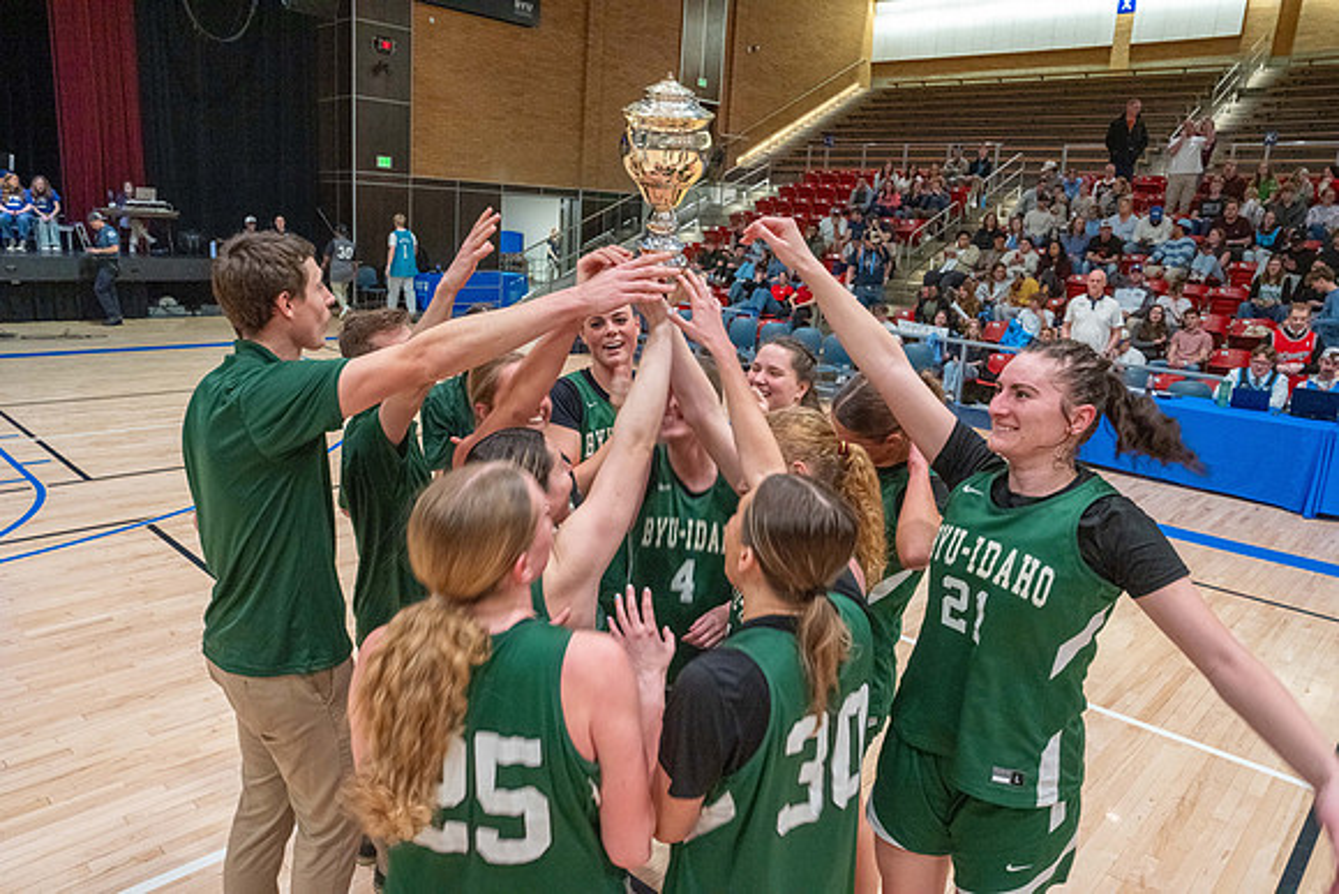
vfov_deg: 53.2
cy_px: 447
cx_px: 670
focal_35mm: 24
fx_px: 893
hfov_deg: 73.7
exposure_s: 1/80
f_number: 8
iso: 6400
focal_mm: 24
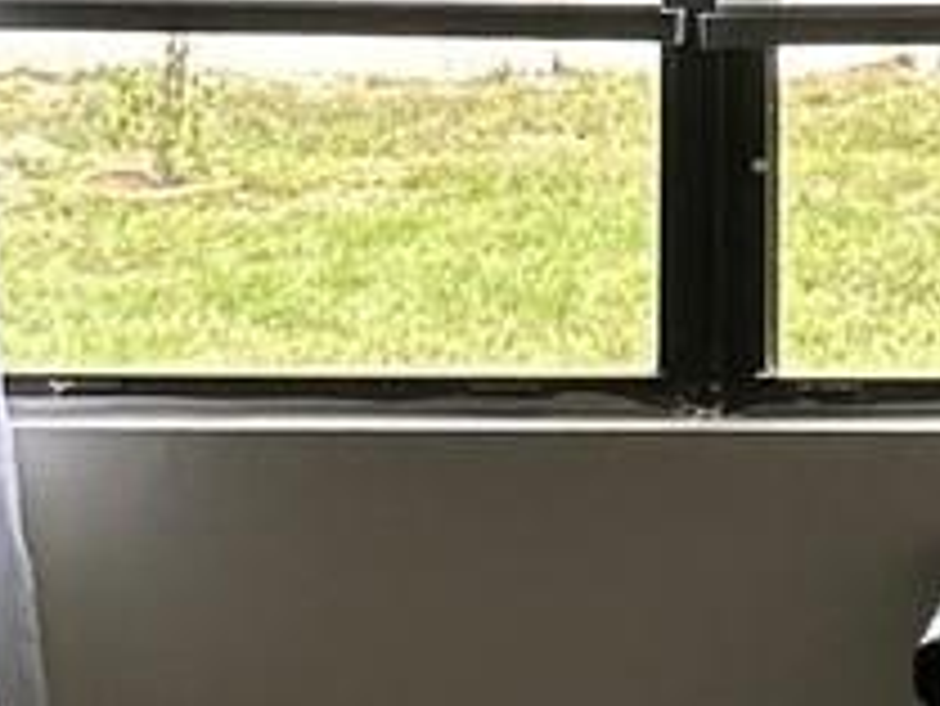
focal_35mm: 107
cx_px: 1309
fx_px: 2907
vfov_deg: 13.2
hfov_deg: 17.0
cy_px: -292
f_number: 2.2
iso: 40
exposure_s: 1/110
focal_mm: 2.22
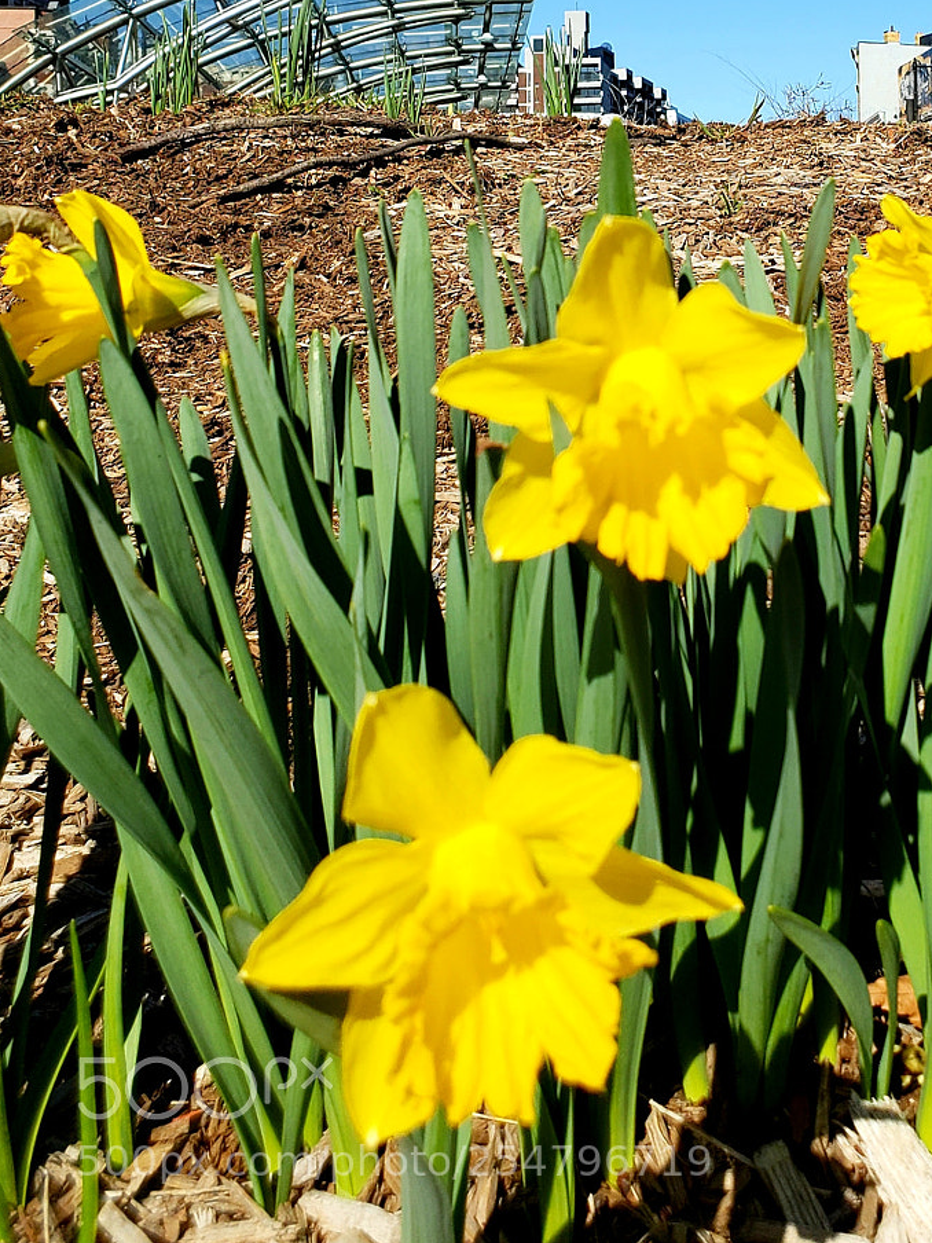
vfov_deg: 38.9
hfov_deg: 30.3
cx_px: 817
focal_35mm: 46
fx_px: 1651
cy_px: 169
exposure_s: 1/932
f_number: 2.4
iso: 50
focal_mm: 4.3
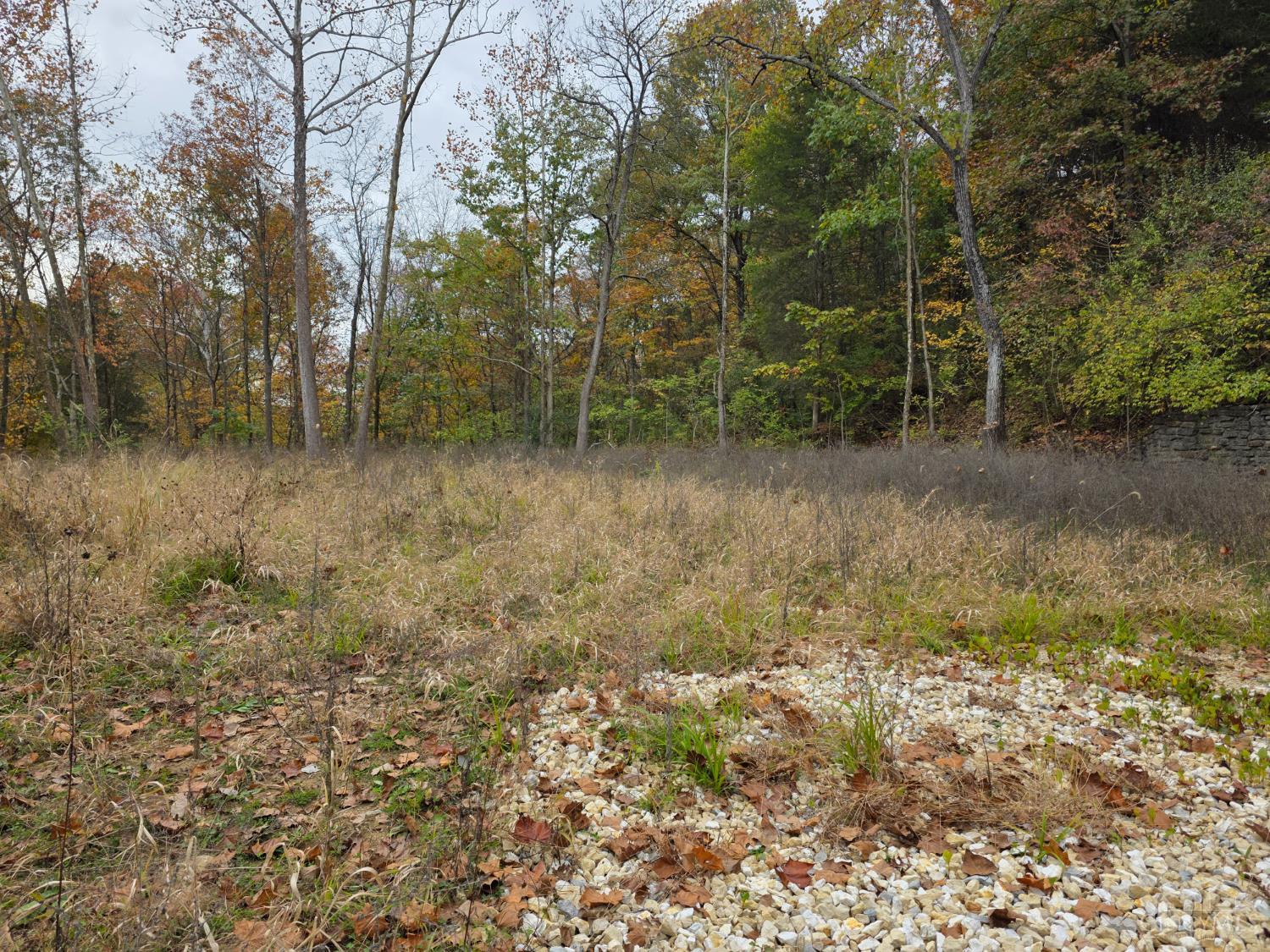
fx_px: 844
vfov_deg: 58.9
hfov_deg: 73.9
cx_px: 635
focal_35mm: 23
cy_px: 476
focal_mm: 6.3
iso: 80
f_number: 1.7
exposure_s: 1/1422
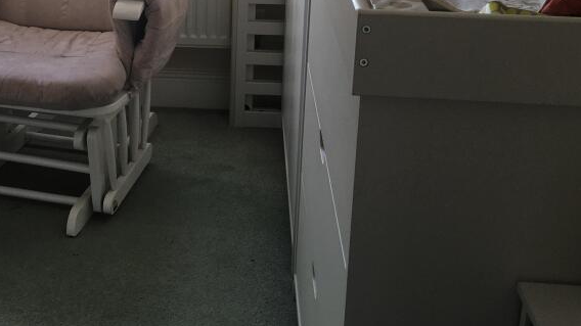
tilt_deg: -15.5
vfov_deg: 20.2
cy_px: -22
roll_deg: +0.5
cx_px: 159
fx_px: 878
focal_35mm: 57
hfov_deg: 35.9
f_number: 2.2
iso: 25
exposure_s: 1/50
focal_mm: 4.15
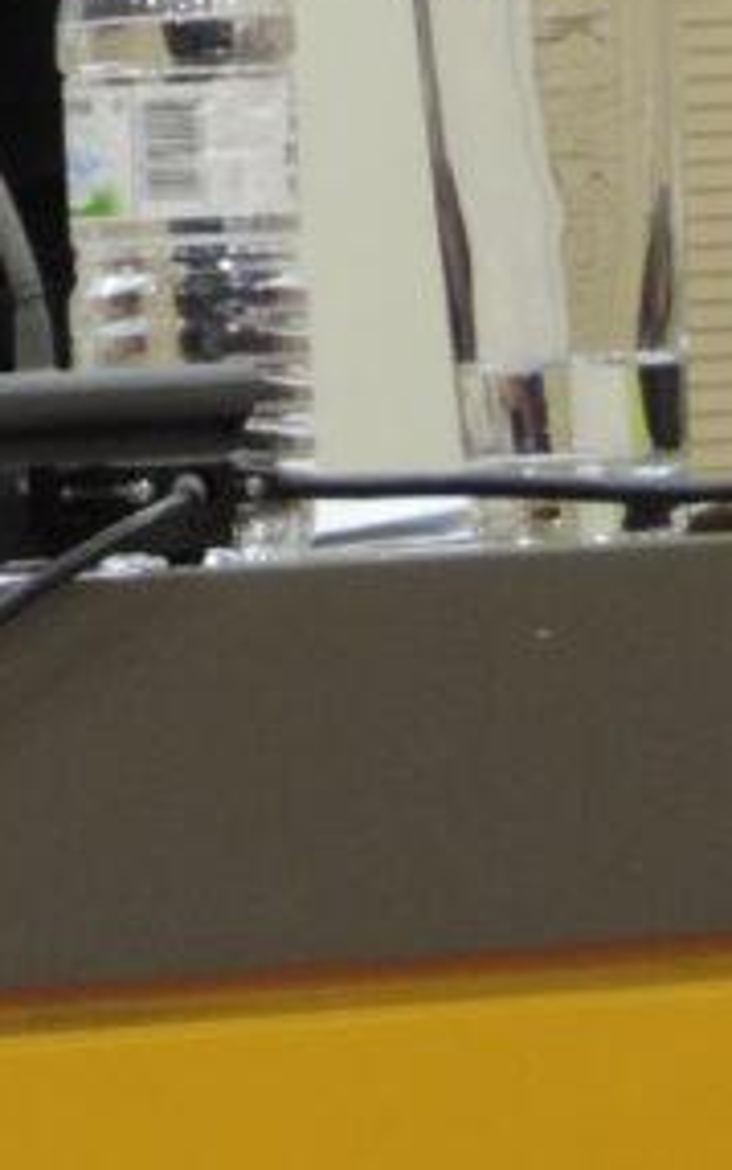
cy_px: -127
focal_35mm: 342
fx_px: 10905
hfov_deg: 3.8
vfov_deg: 6.1
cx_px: -699
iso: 560
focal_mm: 16
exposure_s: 1/25
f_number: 4.1
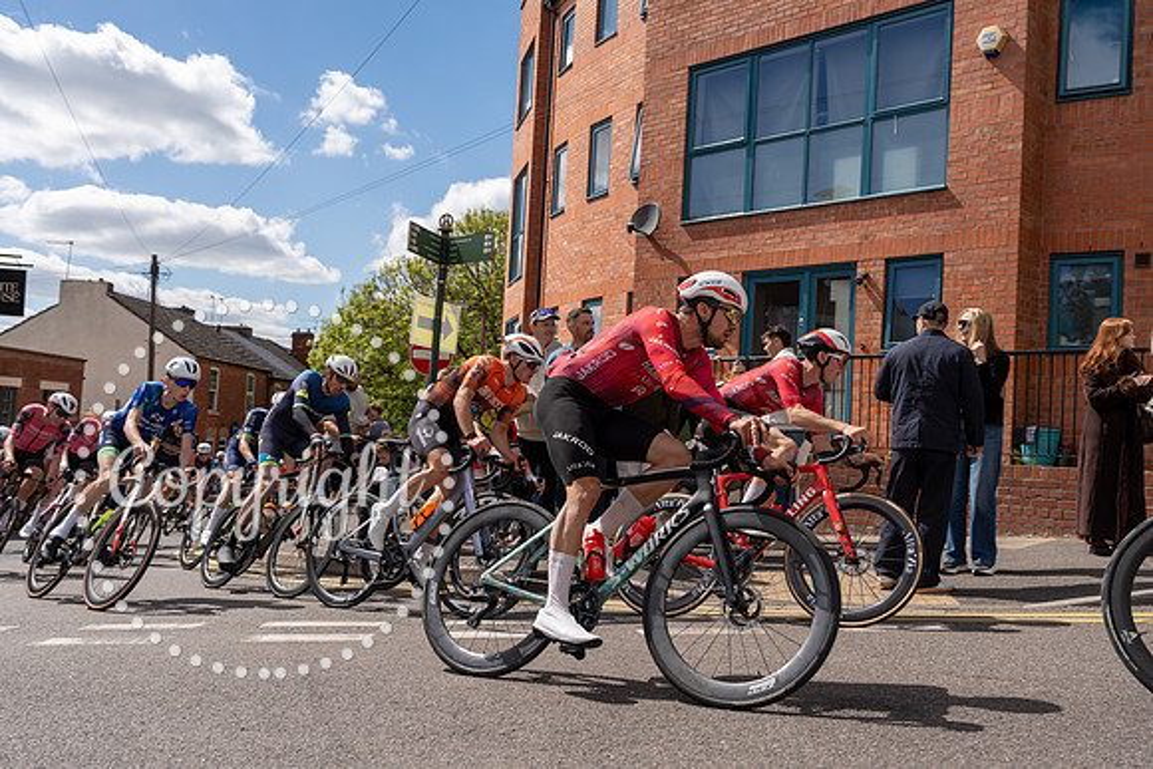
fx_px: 1025
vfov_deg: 41.1
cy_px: 384
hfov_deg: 58.7
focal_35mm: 32
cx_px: 576
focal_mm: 32
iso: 125
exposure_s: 1/1000
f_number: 5
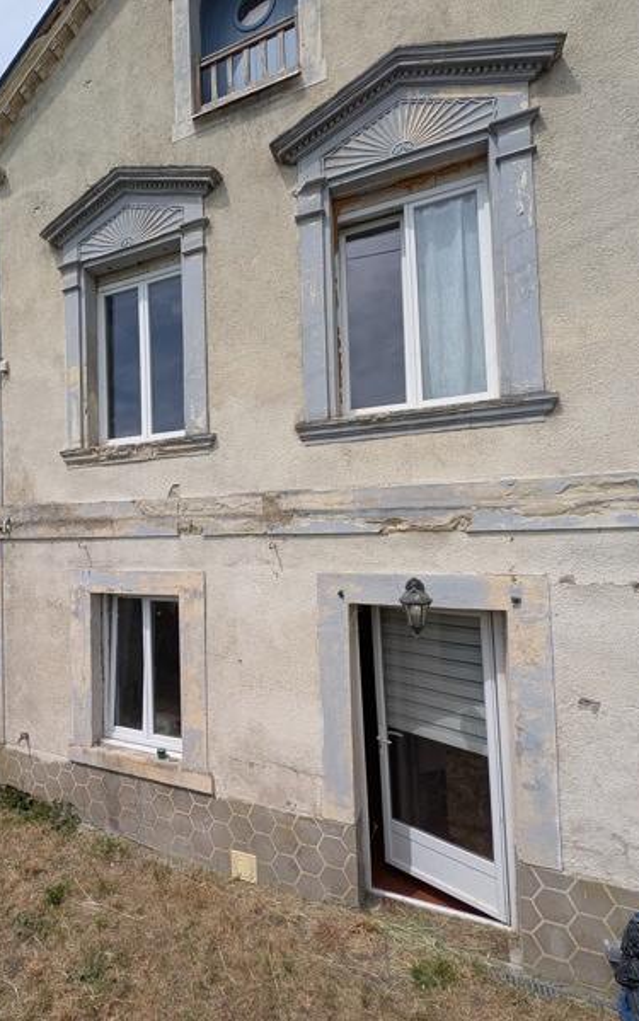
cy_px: 511
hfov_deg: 64.7
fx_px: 473
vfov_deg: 94.3
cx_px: 174
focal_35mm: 17
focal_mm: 2.23
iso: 41
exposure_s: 1/1773
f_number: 1.95
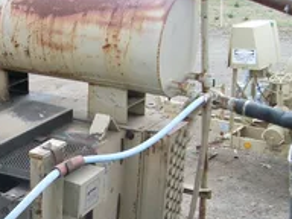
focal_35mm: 79
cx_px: 26
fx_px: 666
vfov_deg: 18.2
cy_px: 221
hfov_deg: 24.0
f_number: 3
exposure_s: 1/250
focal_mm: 6.3
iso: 80
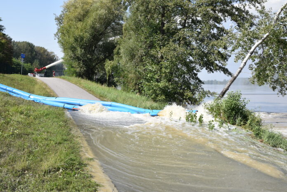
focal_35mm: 39
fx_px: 311
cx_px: 144
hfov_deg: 49.6
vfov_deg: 34.2
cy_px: 96
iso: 200
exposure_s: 1/320
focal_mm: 26
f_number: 9
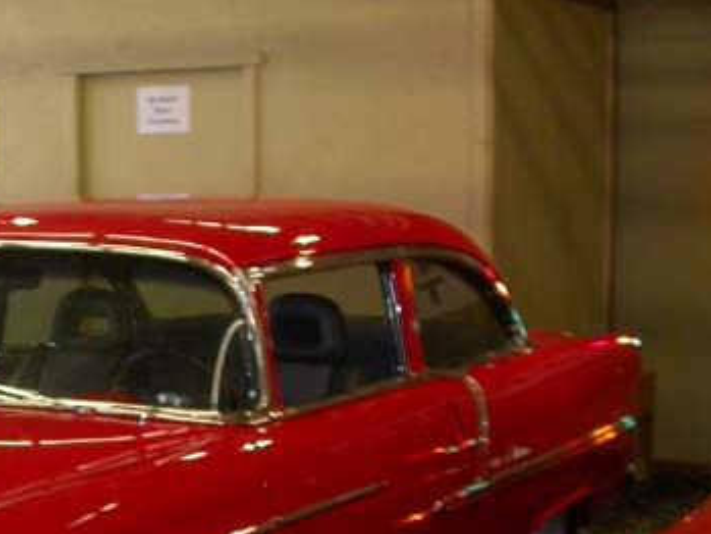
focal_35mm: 87
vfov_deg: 16.7
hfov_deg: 21.6
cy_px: 512
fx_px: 1788
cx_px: -26
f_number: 2.6
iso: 100
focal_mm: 7.85
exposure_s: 1/30
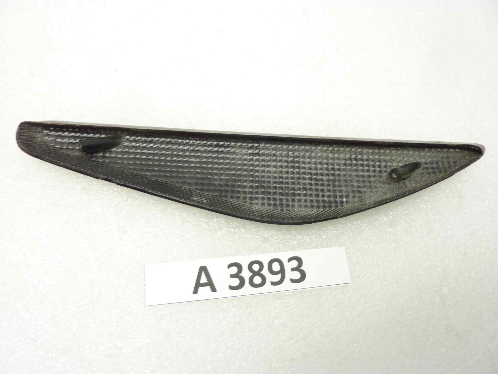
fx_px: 360
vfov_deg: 54.9
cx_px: 249
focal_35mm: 25
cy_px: 187
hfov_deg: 69.4
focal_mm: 4.1
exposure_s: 1/10
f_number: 3.3
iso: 80
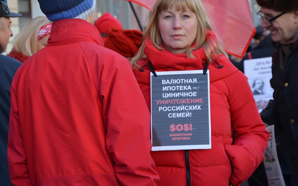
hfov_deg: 11.3
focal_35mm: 186
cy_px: 83
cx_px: 125
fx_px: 1511
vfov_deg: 7.1
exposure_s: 1/250
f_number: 5.3
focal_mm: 80
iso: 400
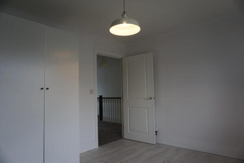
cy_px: 82
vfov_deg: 53.2
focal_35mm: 24
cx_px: 122
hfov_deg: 73.7
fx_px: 163
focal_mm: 16
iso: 640
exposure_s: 1/160
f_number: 4
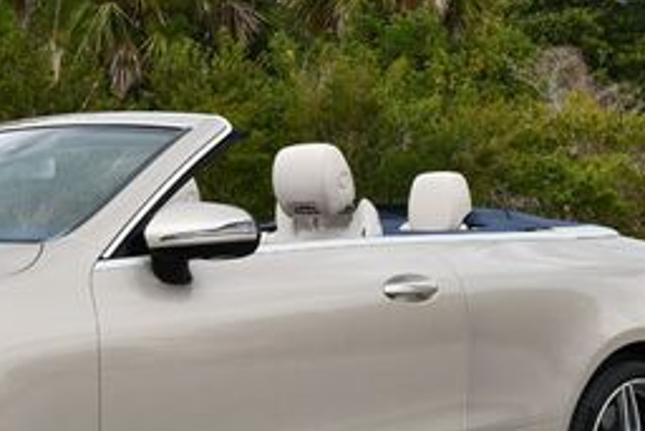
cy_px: 247
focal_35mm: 120
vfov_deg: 11.4
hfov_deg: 16.7
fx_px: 2151
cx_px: 13
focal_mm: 24
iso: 140
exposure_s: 1/250
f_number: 8
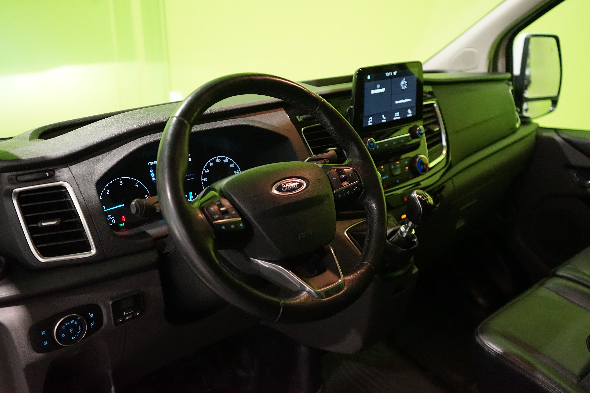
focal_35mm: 32
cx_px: 295
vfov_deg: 41.1
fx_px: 524
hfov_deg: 58.7
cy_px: 196
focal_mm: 32
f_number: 4
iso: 6400
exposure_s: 1/125
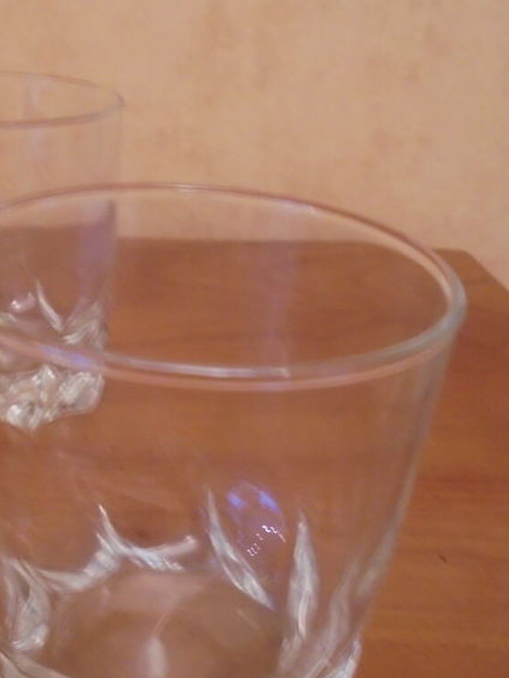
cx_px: 123
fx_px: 902
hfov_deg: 30.9
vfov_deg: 41.2
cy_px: 377
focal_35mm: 46
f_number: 3.5
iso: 400
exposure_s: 1/10
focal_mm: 4.6
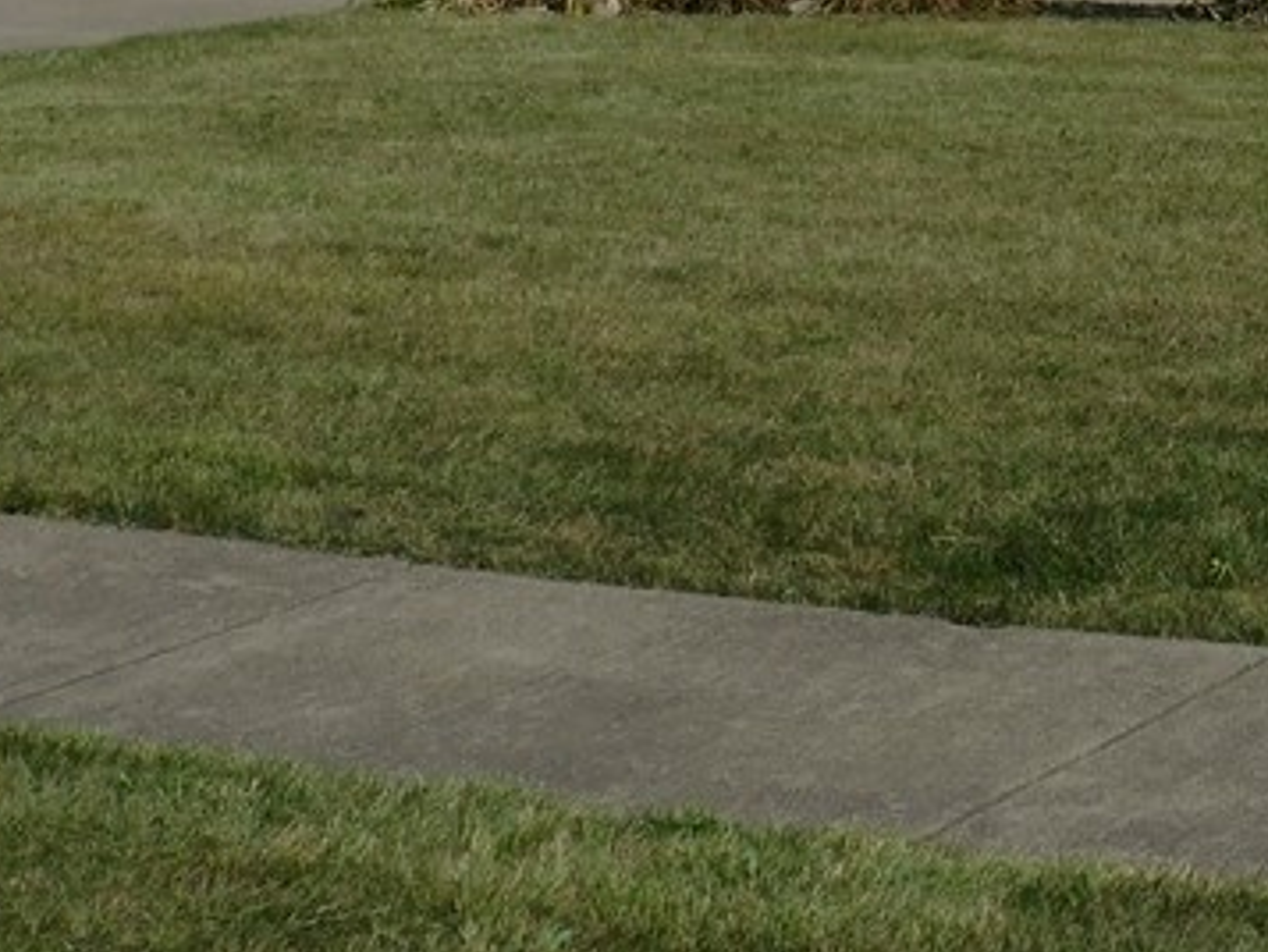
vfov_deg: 11.2
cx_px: 1481
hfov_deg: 14.8
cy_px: -348
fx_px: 4727
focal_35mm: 129
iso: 125
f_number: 5
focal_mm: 8.1
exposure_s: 1/1600
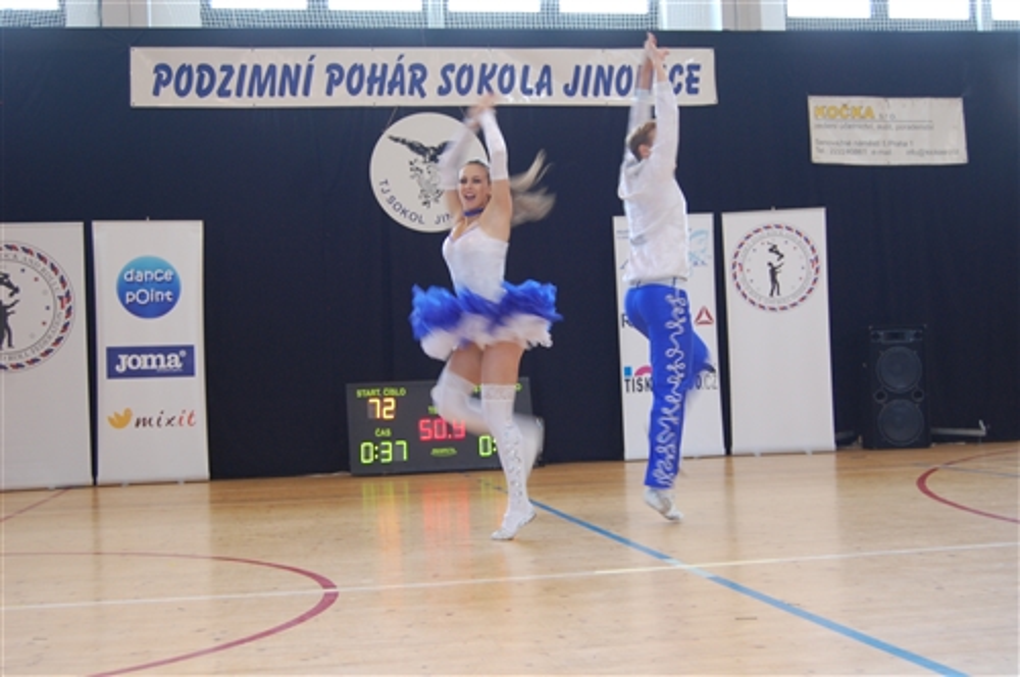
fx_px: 1358
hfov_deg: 41.2
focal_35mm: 48
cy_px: 338
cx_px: 510
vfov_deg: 28.0
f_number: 4.5
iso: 450
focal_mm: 32
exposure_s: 1/30
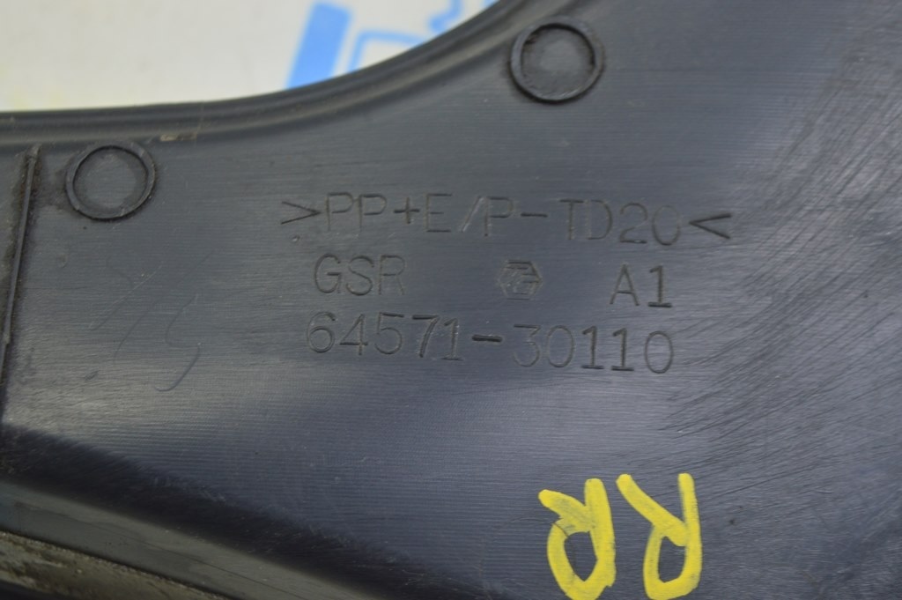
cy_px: 300
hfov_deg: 29.3
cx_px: 451
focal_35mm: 69
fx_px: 1727
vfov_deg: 19.7
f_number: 5.6
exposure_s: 1/20
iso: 400
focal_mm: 46
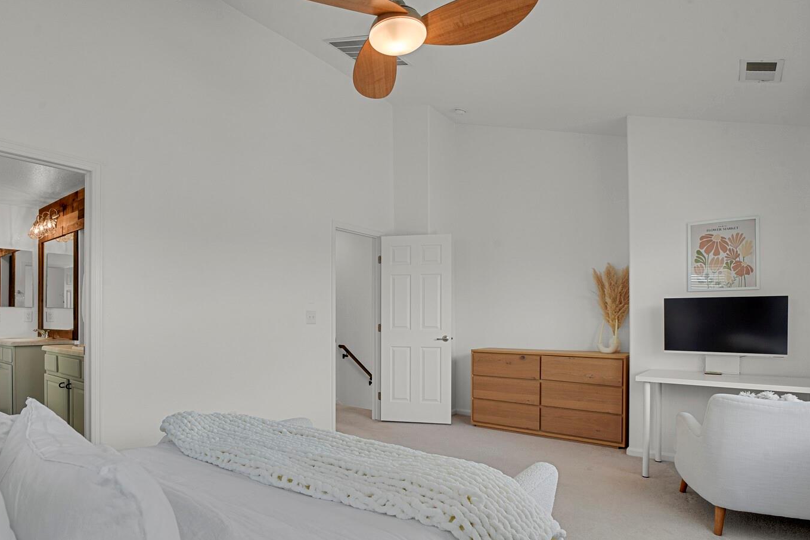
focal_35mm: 20
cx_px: 335
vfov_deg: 61.5
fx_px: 450
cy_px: 316
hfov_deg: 83.2
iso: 250
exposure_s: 1/2.5
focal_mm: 17
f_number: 8
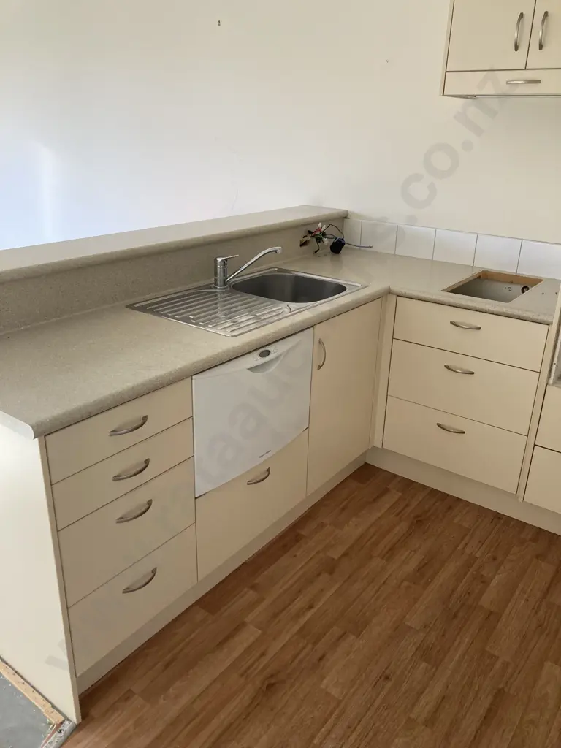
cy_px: 374
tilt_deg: -19.7
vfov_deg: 63.4
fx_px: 605
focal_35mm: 28
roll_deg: -0.2
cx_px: 280
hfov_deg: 49.7
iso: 80
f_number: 1.8
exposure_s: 1/83
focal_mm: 3.99
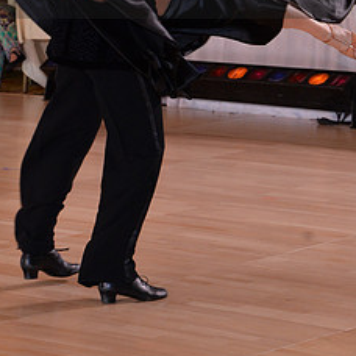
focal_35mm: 199
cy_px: -33
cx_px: 121
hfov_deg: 8.8
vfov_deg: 8.7
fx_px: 2315
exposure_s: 1/250
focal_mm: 92
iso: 2000
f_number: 5.6
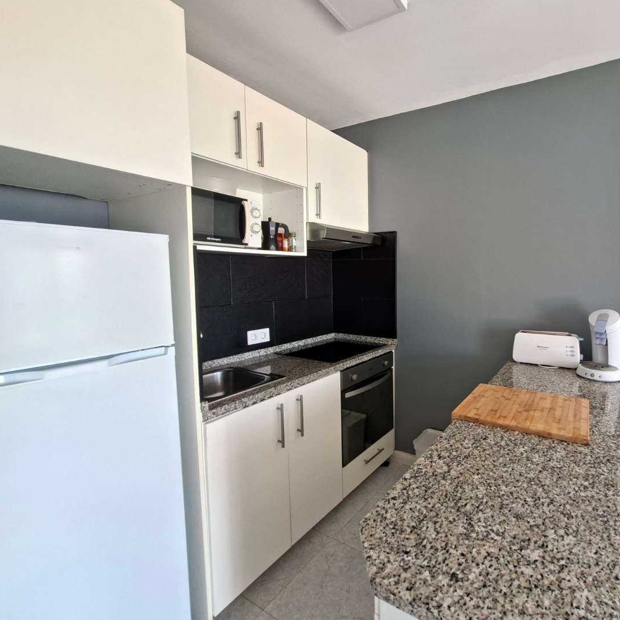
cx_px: 406
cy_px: 303
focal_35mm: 16
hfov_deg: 84.8
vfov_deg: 87.4
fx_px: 324
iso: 80
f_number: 2.2
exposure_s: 1/40
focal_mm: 1.74
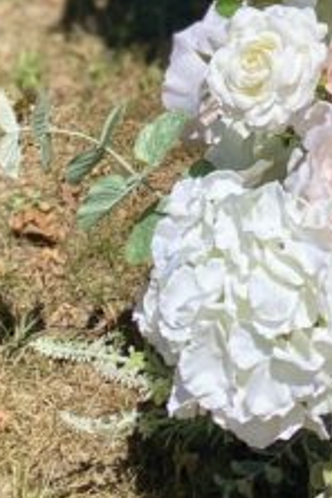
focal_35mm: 125
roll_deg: +0.9
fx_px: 1729
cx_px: 471
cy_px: -415
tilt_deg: -5.6
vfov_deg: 14.3
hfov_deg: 10.6
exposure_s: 1/4444
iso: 32
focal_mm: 4.25
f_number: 1.8
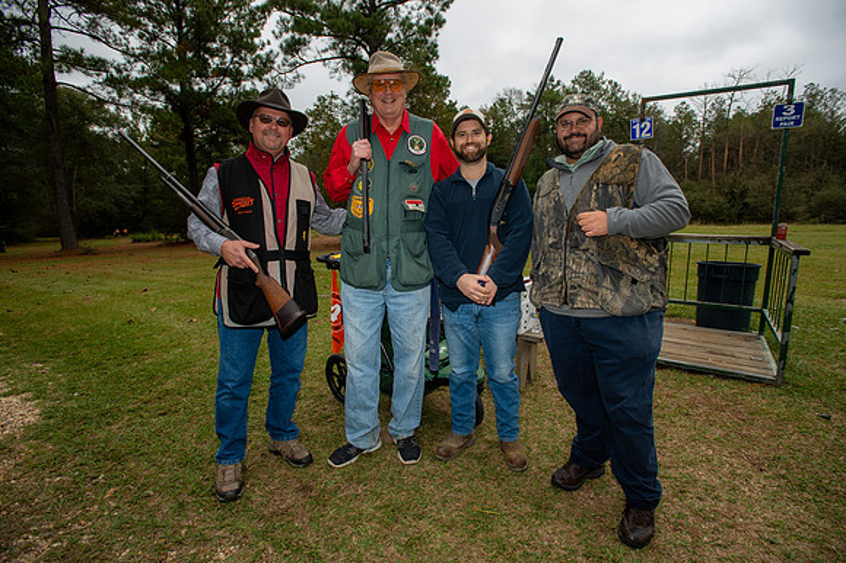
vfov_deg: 70.4
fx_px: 399
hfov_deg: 93.3
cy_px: 282
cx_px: 423
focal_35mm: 17
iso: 320
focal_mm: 17
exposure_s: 1/250
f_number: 5
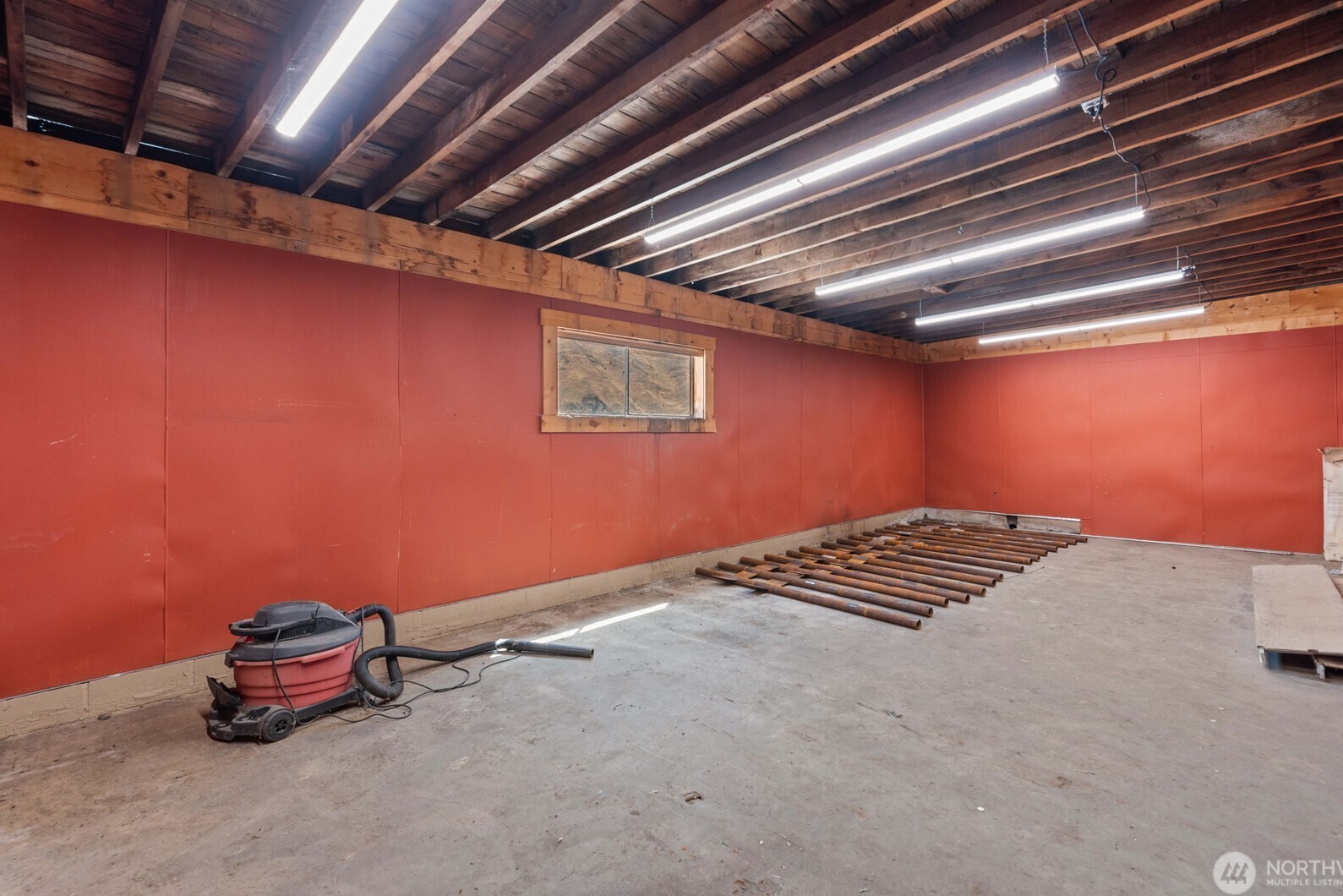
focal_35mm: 16
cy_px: 427
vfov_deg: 73.7
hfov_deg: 96.7
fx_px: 597
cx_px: 703
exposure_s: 1/5
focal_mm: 15
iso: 200
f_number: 7.1
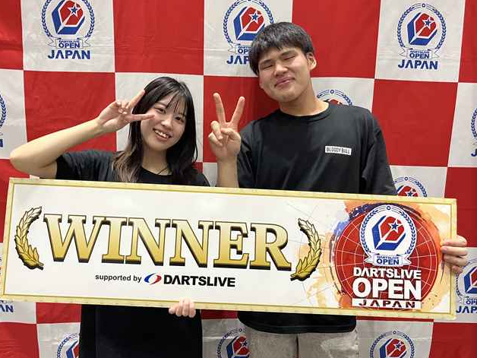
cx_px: 226
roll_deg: -1.8
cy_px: 186
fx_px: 400
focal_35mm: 29
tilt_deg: -10.5
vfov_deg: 48.2
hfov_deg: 61.6
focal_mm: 5.1
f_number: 1.6
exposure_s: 1/60
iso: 250
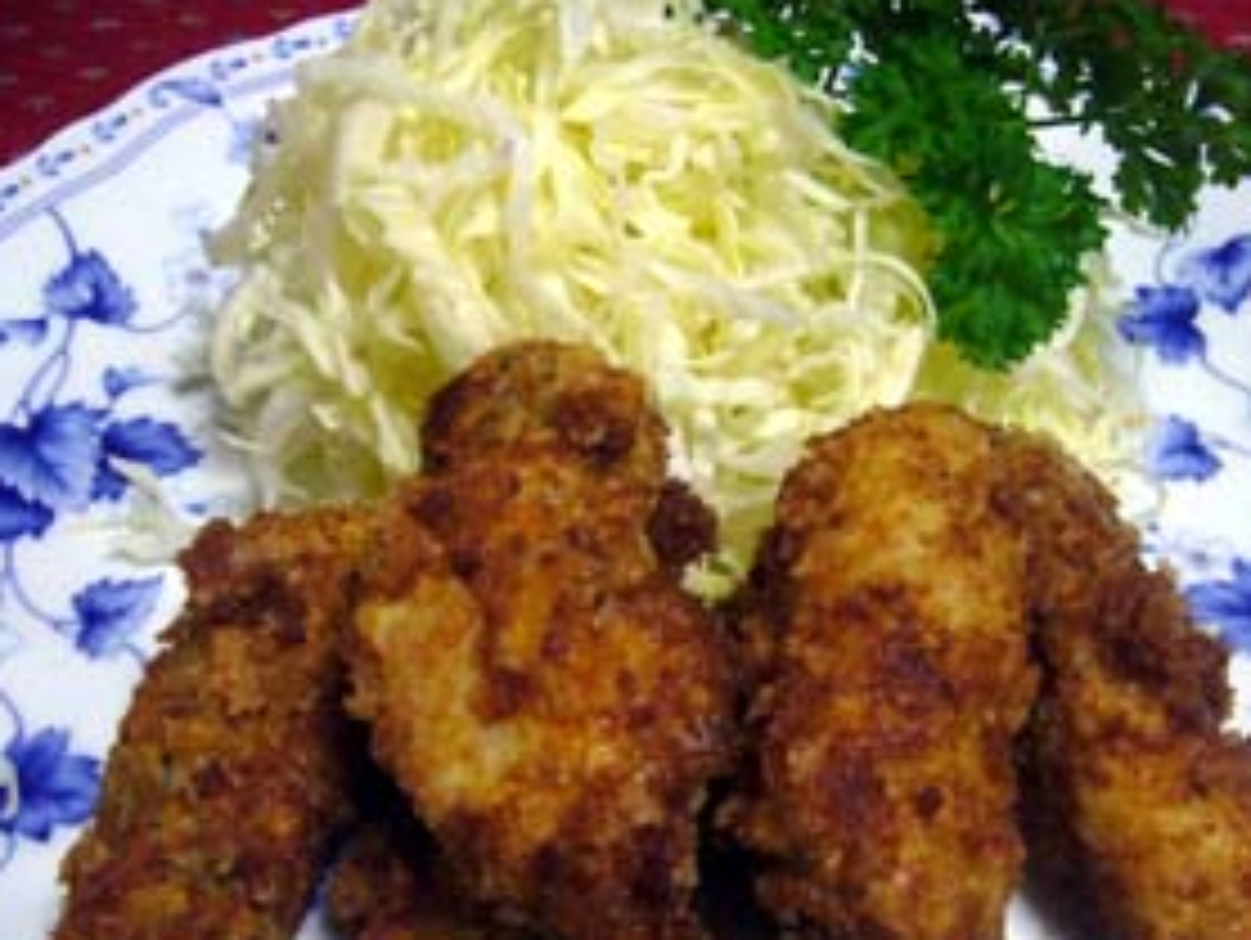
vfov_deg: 32.8
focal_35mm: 44
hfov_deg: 42.9
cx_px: 662
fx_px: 1592
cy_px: 587
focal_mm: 5.8
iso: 200
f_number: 2.8
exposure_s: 1/25
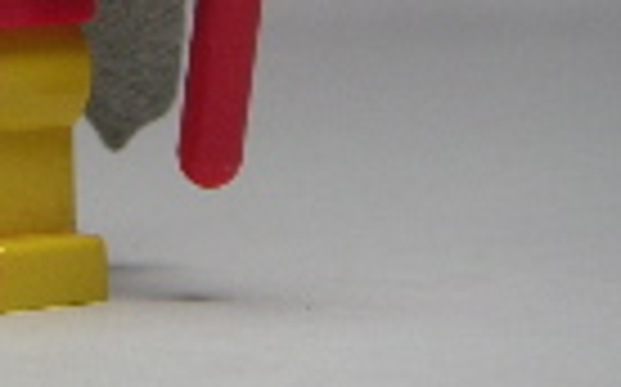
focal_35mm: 241
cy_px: -266
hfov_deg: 8.6
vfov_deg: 5.4
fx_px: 4075
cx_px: -61
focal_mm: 11.5
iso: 50
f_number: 3.2
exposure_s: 1/90
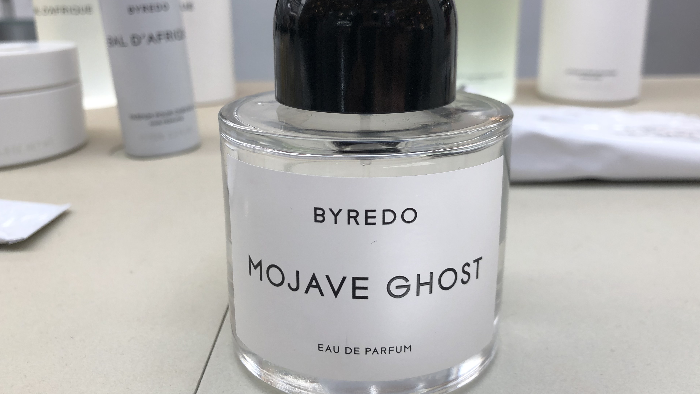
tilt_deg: -14.8
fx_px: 594
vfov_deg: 36.6
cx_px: 351
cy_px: 160
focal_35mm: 32
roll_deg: +1.3
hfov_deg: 61.0
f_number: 1.8
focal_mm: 4
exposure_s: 1/81
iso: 25
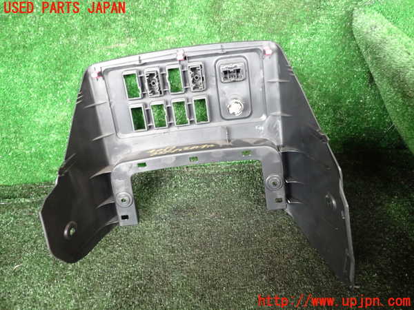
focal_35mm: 30
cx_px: 207
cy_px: 155
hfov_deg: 60.0
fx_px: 359
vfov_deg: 46.8
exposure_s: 1/30
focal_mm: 5.4
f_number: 2.3
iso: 500
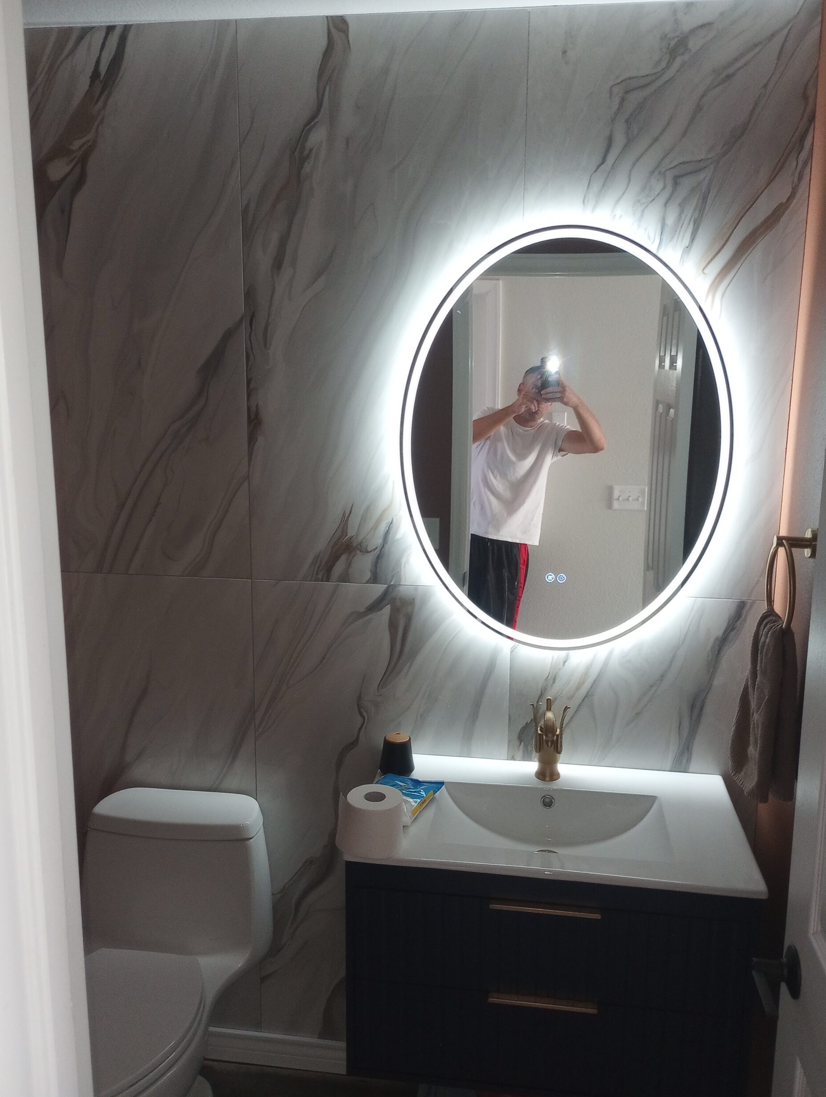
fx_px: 920
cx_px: 407
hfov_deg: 48.3
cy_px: 548
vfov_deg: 61.6
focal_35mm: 29
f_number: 1.8
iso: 925
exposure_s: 1/33.3
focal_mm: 4.27
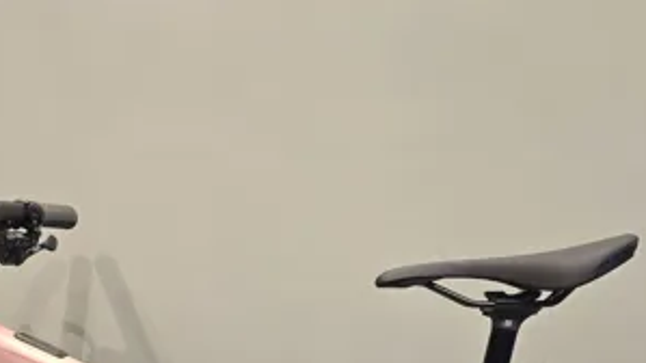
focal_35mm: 67
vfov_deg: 15.5
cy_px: 644
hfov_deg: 31.4
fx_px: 1147
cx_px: 281
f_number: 1.7
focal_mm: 6.3
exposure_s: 1/50
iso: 100
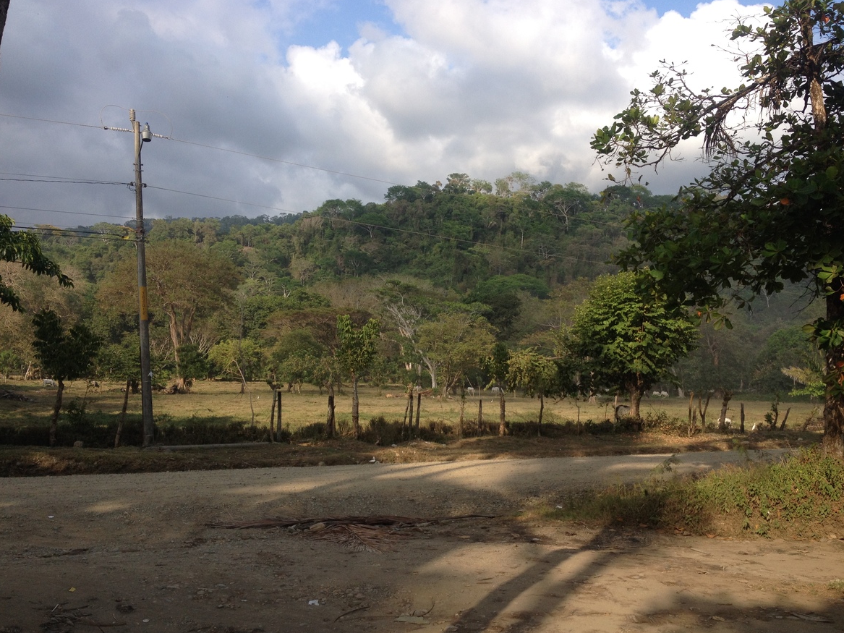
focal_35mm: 36
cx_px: 414
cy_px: 317
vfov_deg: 39.7
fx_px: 878
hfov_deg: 51.4
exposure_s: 1/1126
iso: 50
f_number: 2.4
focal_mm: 4.28
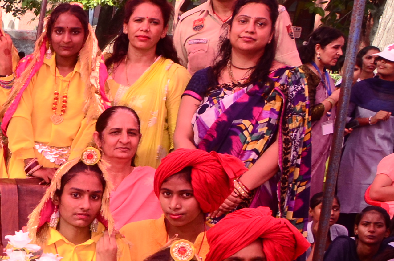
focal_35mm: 104
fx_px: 1136
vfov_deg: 12.9
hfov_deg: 16.2
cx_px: -340
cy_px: 274
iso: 400
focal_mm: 18
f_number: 9
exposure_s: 1/125
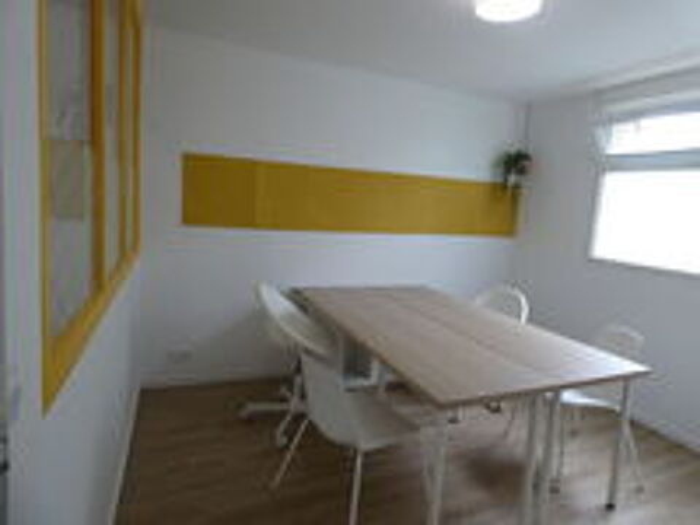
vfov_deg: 66.0
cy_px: 262
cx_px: 350
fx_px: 404
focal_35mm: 20
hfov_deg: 81.7
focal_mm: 3.6
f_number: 2.8
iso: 160
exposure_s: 1/60
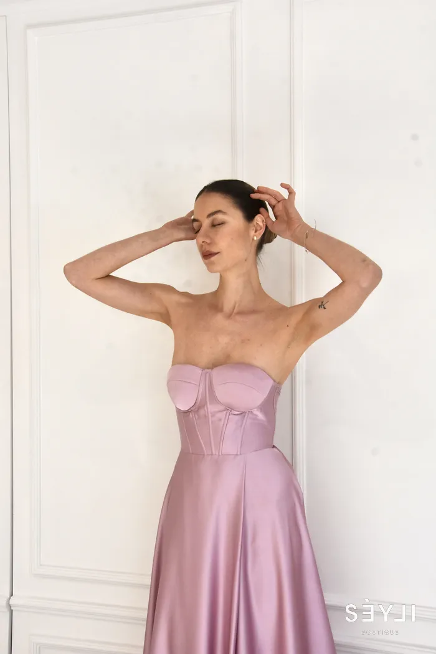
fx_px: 763
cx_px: 218
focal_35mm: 42
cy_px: 327
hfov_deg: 31.9
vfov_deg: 46.4
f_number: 8
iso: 800
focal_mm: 28
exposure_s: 1/500
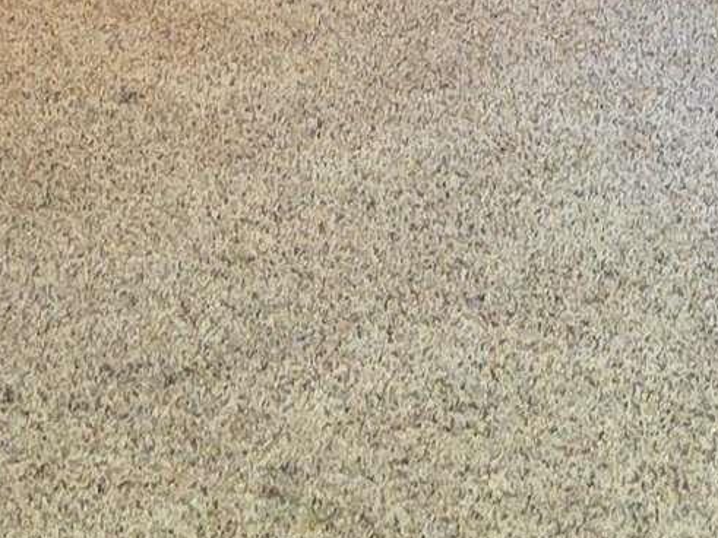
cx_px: 877
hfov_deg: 13.3
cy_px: -754
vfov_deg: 9.2
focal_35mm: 144
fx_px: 2986
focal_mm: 5.4
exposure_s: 1/12
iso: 250
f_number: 1.8
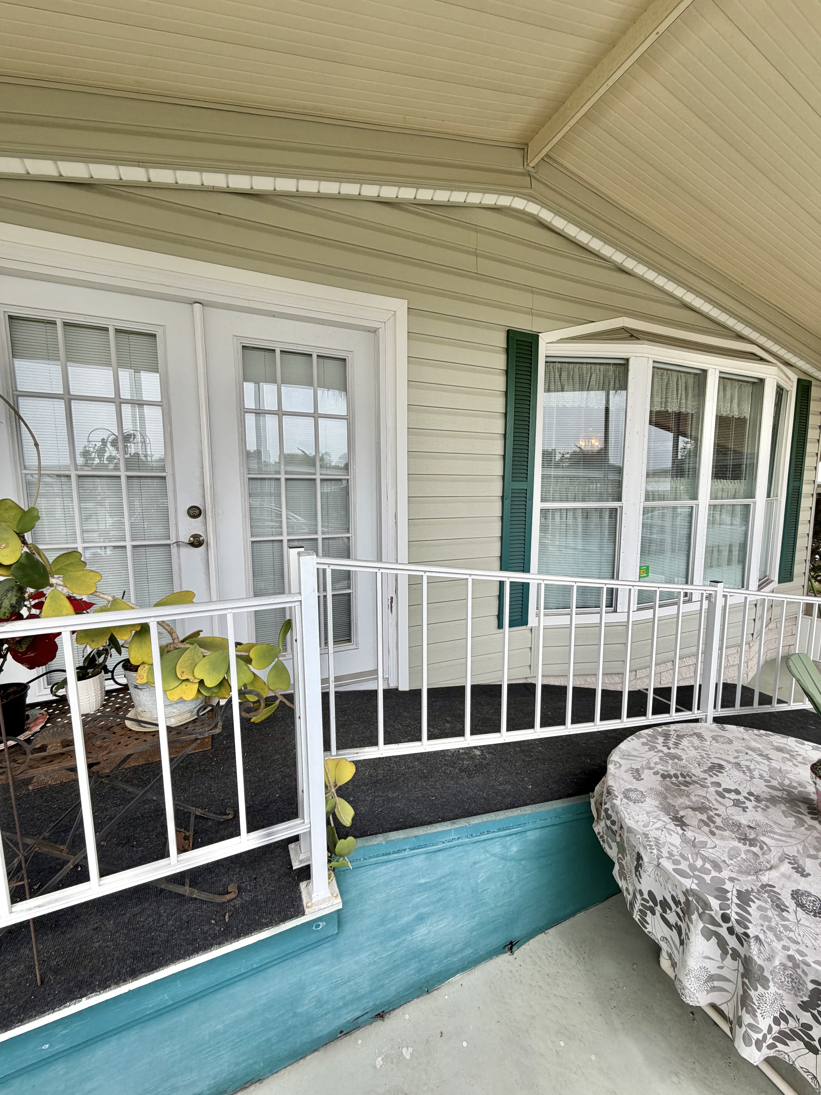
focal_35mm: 14
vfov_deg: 102.1
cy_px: 548
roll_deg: +0.1
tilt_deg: -5.7
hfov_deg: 85.7
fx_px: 443
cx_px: 410
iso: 64
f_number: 2.2
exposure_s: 1/421
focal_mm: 2.22
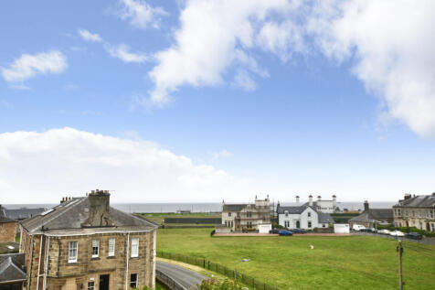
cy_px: 145
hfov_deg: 61.9
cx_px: 218
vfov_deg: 43.6
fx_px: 362
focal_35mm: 30
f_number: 6.3
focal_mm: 20
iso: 100
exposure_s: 1/160
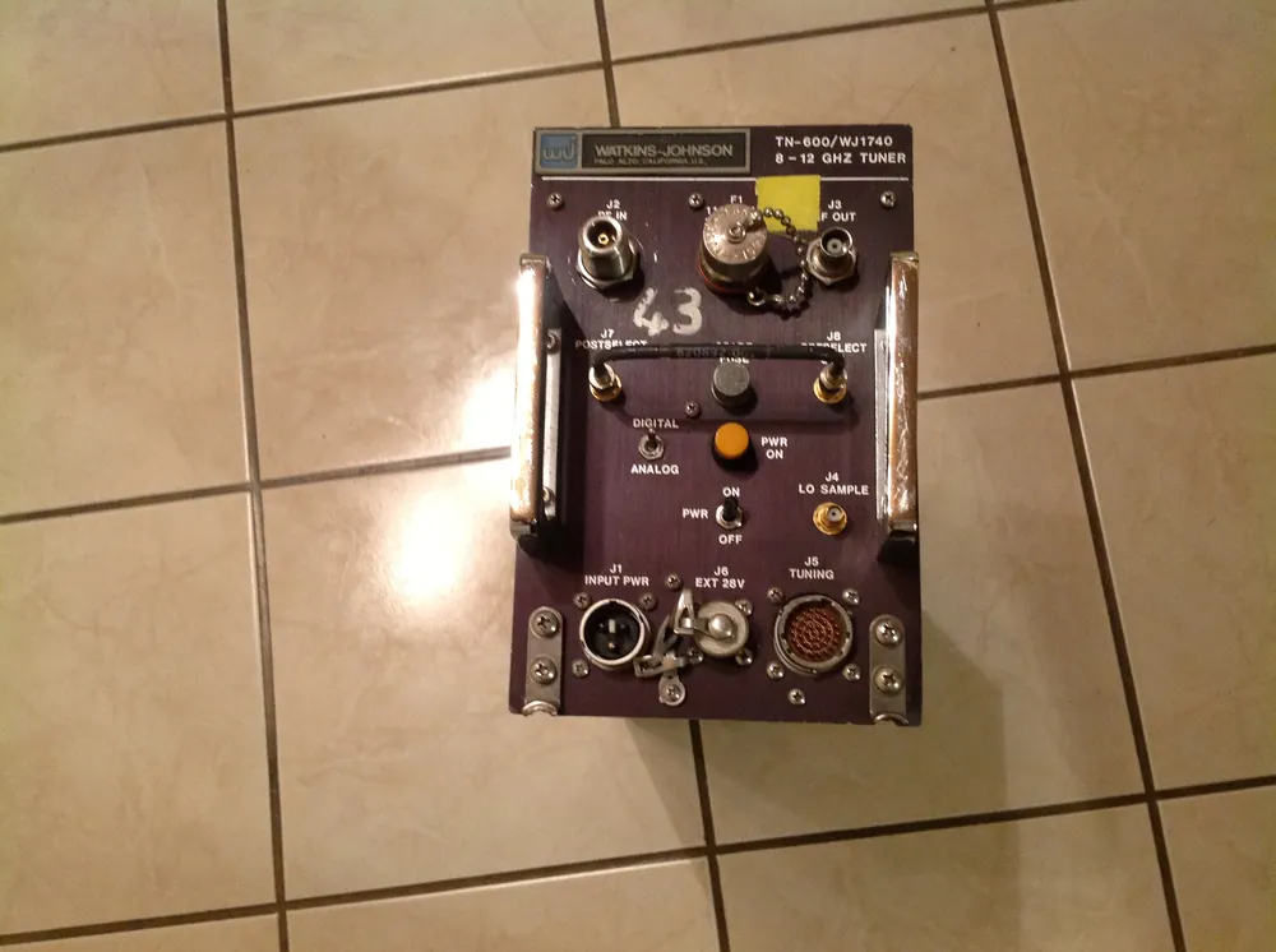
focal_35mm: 35
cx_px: 638
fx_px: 1288
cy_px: 476
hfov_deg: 52.7
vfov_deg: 40.6
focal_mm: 4.28
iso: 250
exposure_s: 1/15
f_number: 2.4
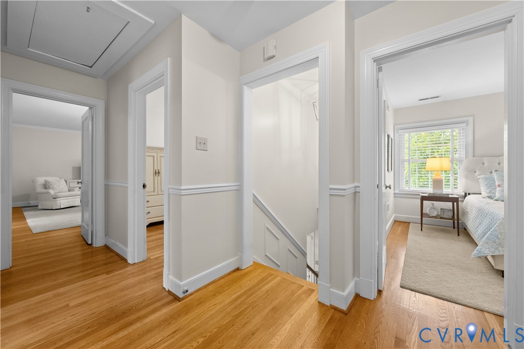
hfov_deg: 104.3
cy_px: 174
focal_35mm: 14
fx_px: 204
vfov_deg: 81.2
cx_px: 262
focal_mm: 14
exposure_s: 1/20
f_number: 6.3
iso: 2000
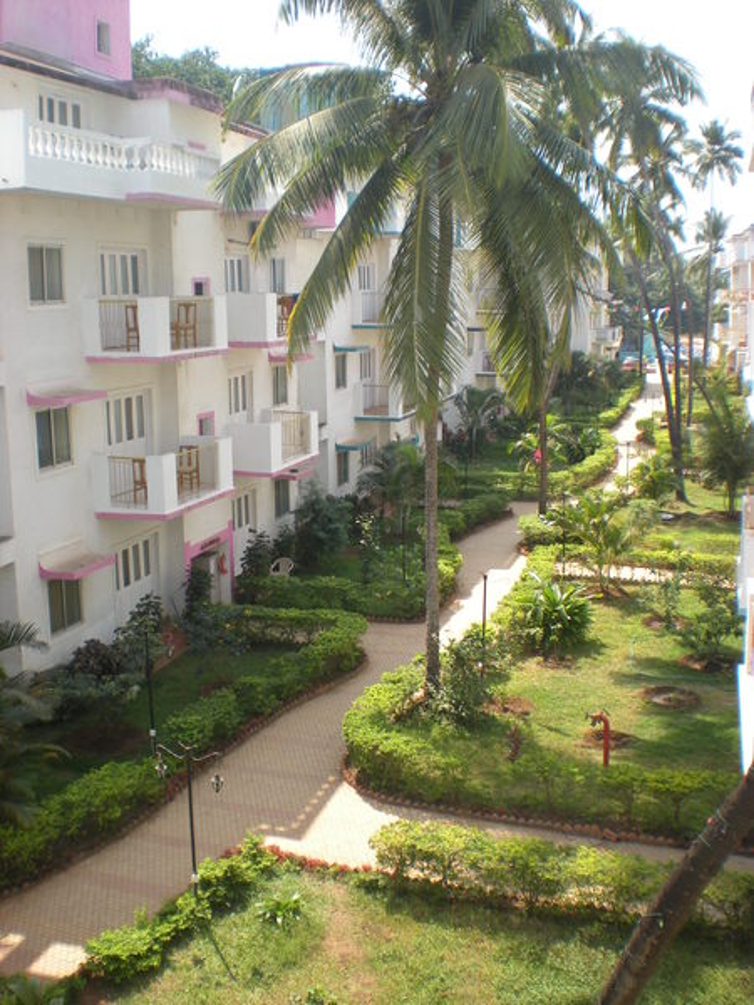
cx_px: 377
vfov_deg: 49.0
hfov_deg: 37.7
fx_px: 1104
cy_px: 502
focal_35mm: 38
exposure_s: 1/154
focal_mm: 6.3
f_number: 4.6
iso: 64
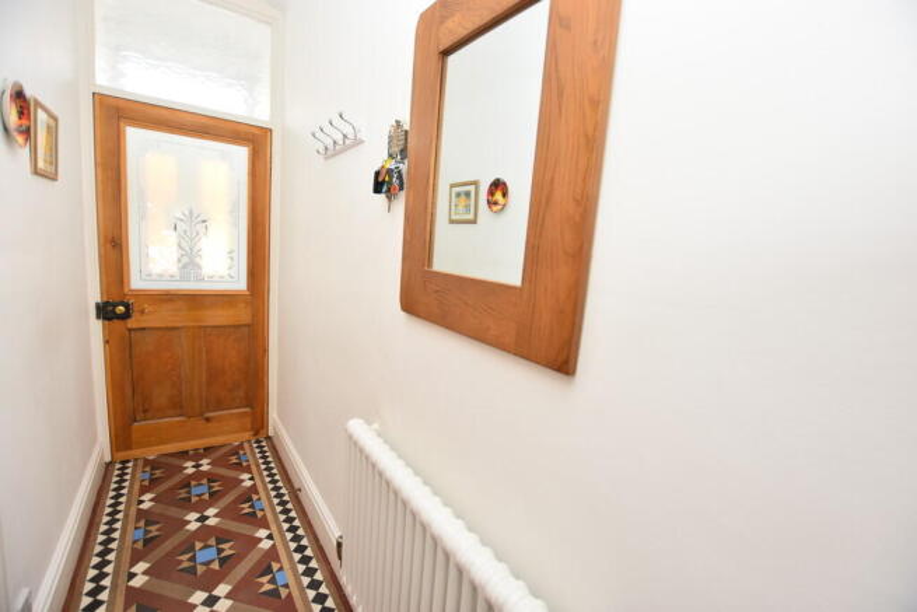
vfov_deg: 77.4
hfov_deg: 100.4
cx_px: 458
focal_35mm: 15
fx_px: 382
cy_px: 306
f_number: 4
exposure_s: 1/60
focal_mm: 10
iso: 360
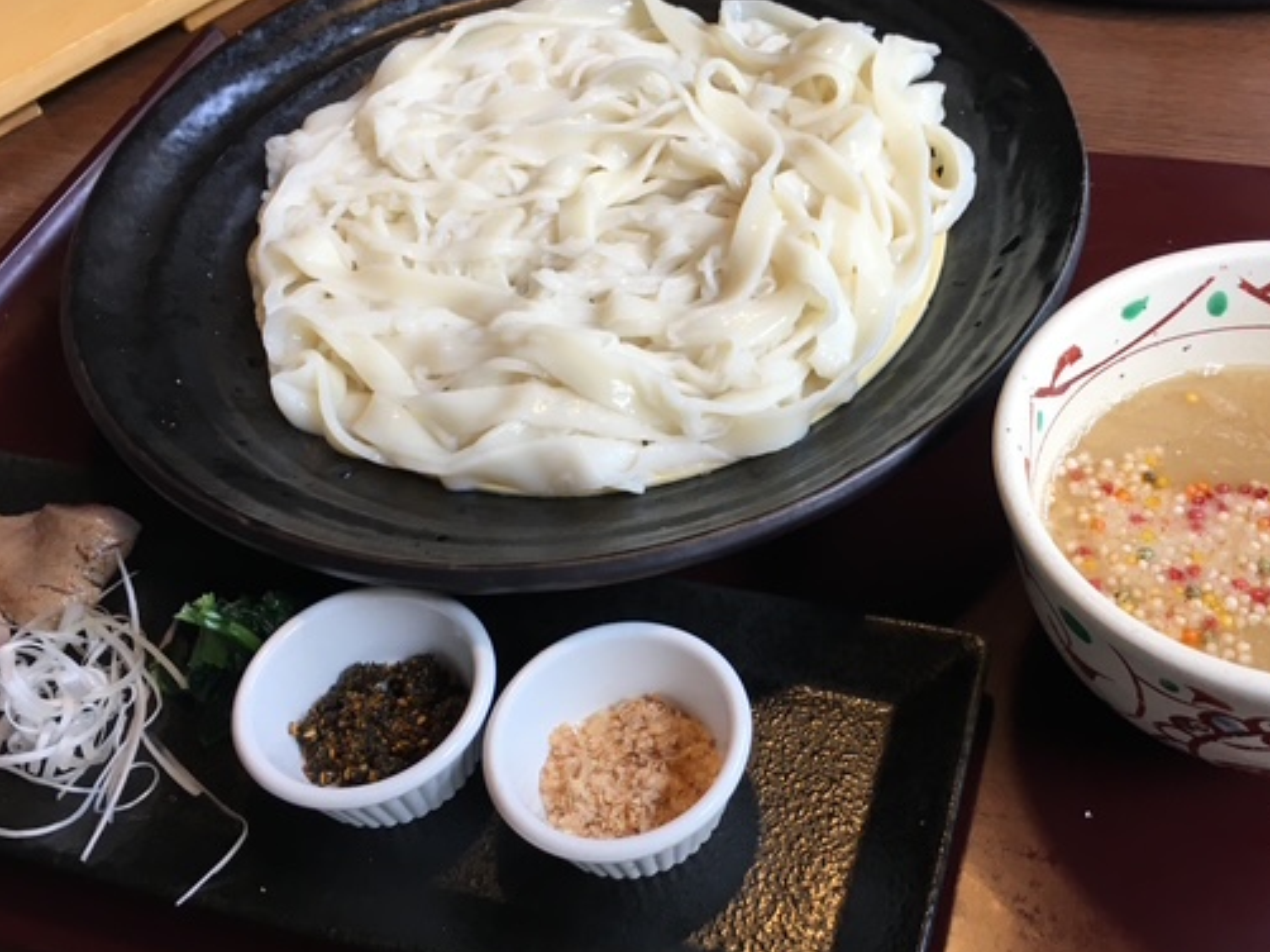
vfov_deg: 38.6
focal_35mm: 37
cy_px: 499
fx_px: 1357
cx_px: 782
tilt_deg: -50.8
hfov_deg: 49.7
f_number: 2.2
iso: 25
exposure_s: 1/40
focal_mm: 4.15
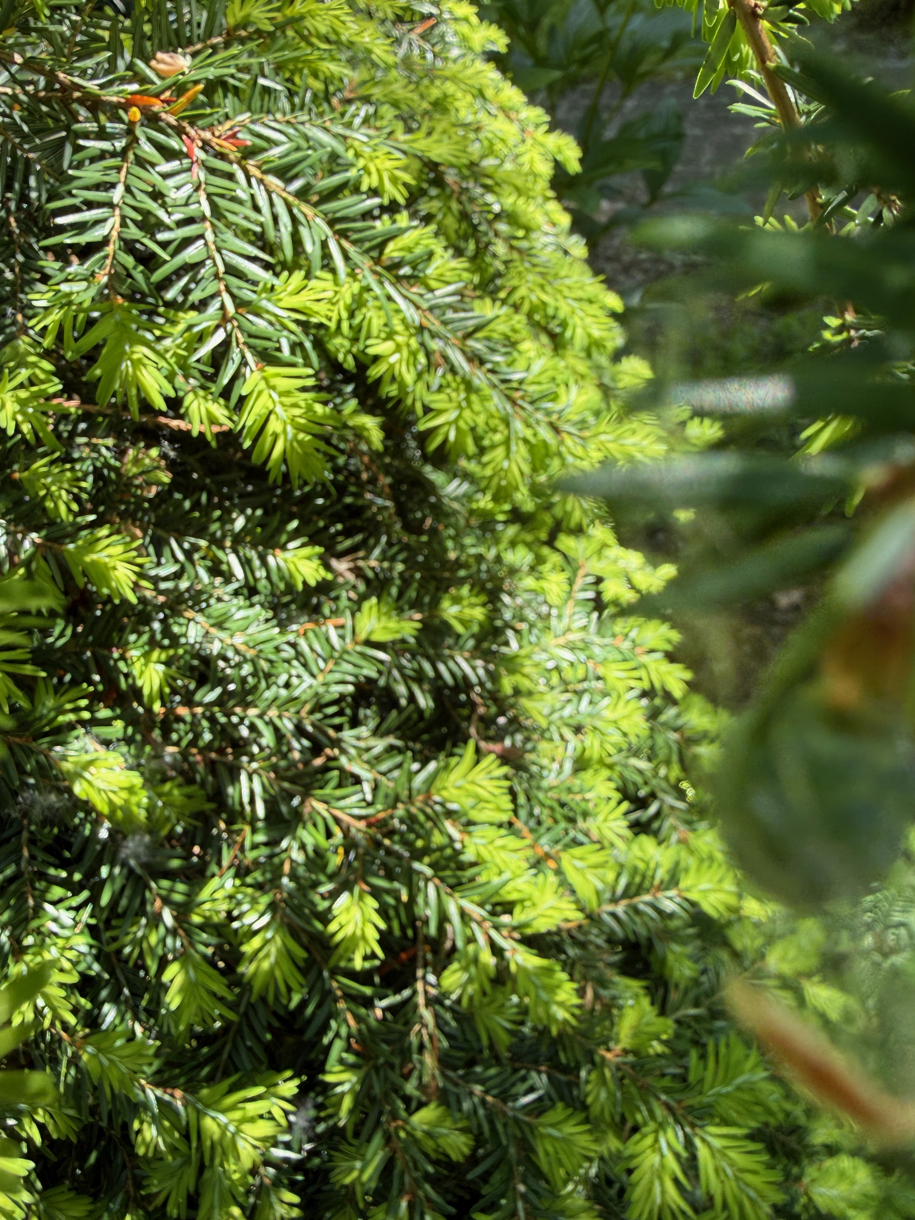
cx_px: 455
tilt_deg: -45.7
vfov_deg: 69.4
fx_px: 881
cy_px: 599
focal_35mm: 25
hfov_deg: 54.9
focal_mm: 2.22
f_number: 2.2
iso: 40
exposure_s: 1/245
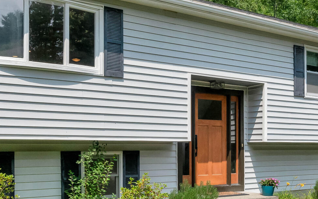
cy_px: 114
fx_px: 433
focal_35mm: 50
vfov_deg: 25.8
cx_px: 228
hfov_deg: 39.5
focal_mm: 16
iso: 800
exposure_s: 1/3000
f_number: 8
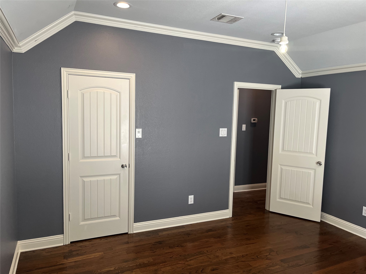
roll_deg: -1.5
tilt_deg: -5.4
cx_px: 183
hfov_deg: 67.3
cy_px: 137
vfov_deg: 53.1
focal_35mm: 26
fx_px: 275
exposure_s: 1/120
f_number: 1.6
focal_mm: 5.1
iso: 125
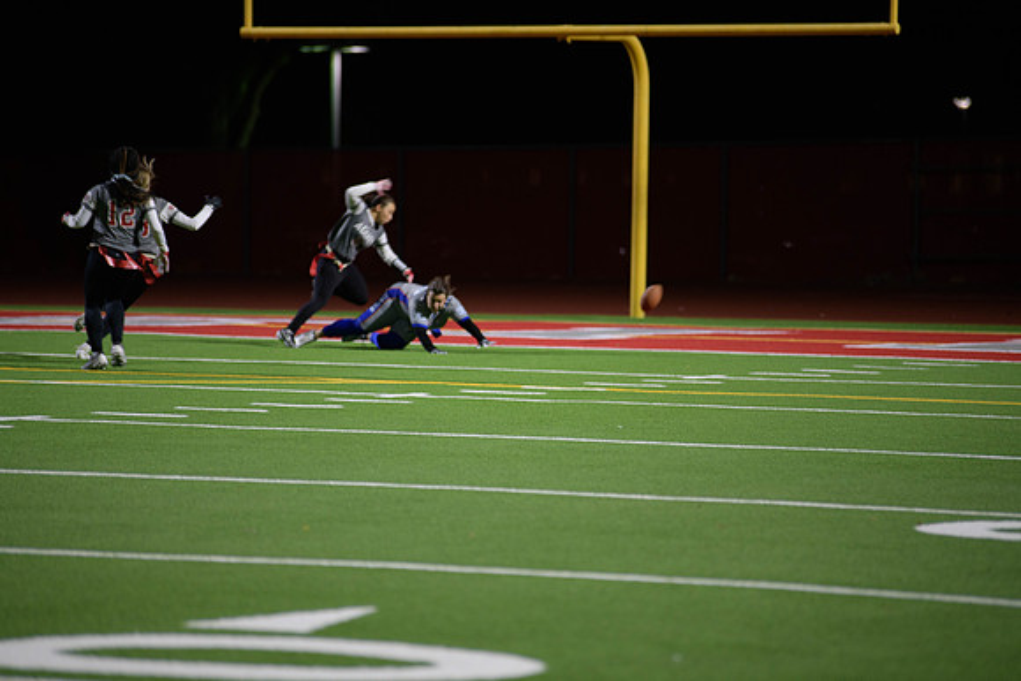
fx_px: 5673
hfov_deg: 10.3
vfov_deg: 6.9
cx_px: 510
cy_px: 340
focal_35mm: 200
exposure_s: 1/200
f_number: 2.8
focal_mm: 200
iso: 1000
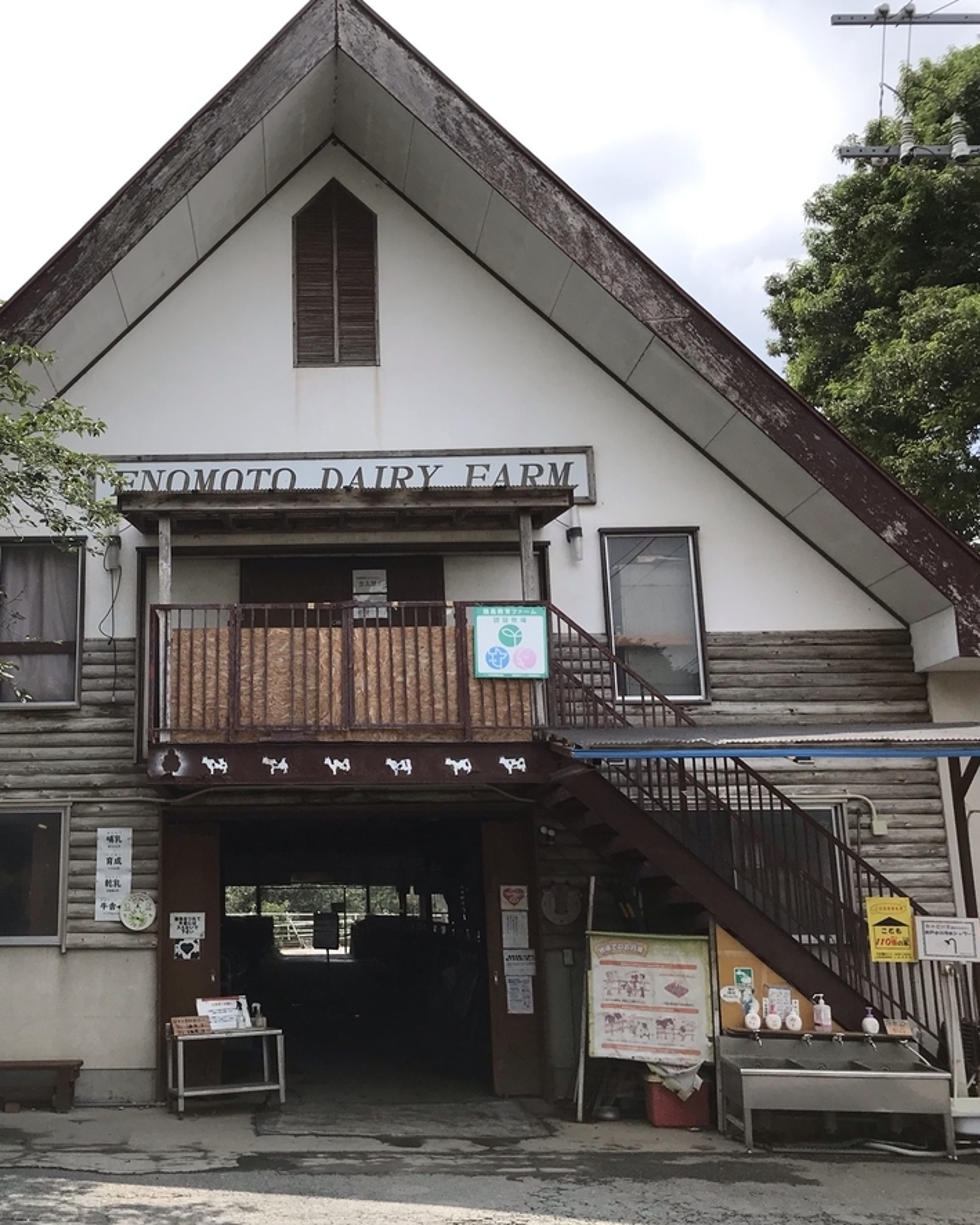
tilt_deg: +15.1
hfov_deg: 39.2
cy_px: 607
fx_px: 1341
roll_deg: +0.4
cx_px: 261
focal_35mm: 37
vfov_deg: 49.1
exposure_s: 1/2179
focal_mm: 3.99
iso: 20
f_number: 1.8
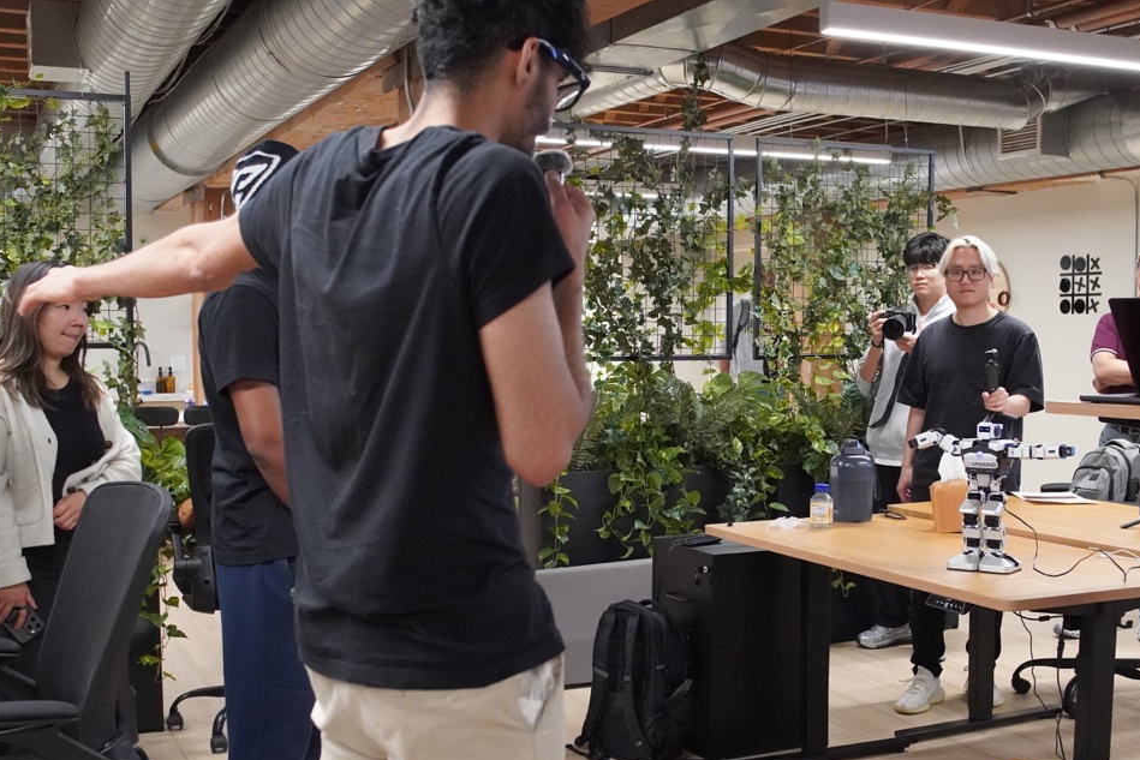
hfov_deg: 44.7
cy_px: 441
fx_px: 1382
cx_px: 658
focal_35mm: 44
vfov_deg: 30.7
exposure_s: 1/160
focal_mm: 23
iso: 6400
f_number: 4
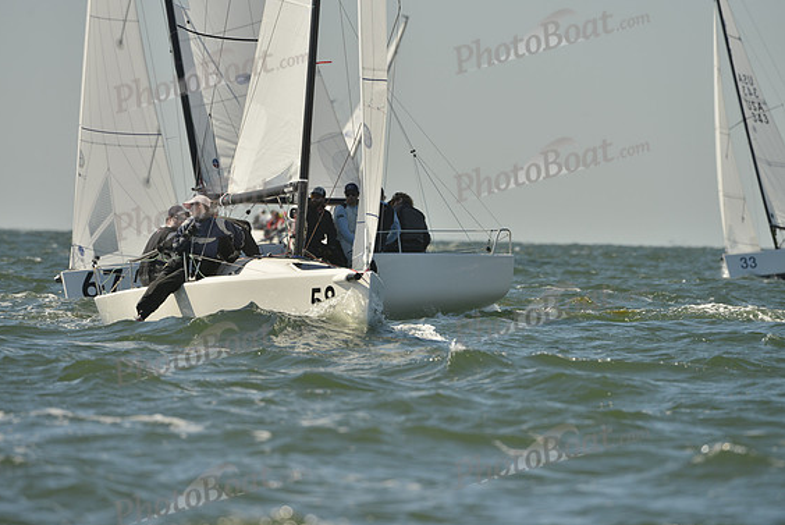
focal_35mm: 411
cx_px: 383
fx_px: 8969
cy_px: 258
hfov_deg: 5.0
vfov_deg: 3.4
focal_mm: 400
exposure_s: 1/1600
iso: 280
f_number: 7.1
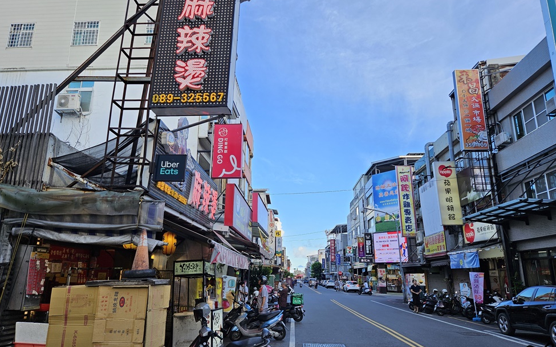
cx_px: 278
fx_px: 379
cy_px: 169
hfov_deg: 72.6
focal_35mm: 25
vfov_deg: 49.3
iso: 25
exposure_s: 1/297
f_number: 1.8
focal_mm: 5.4
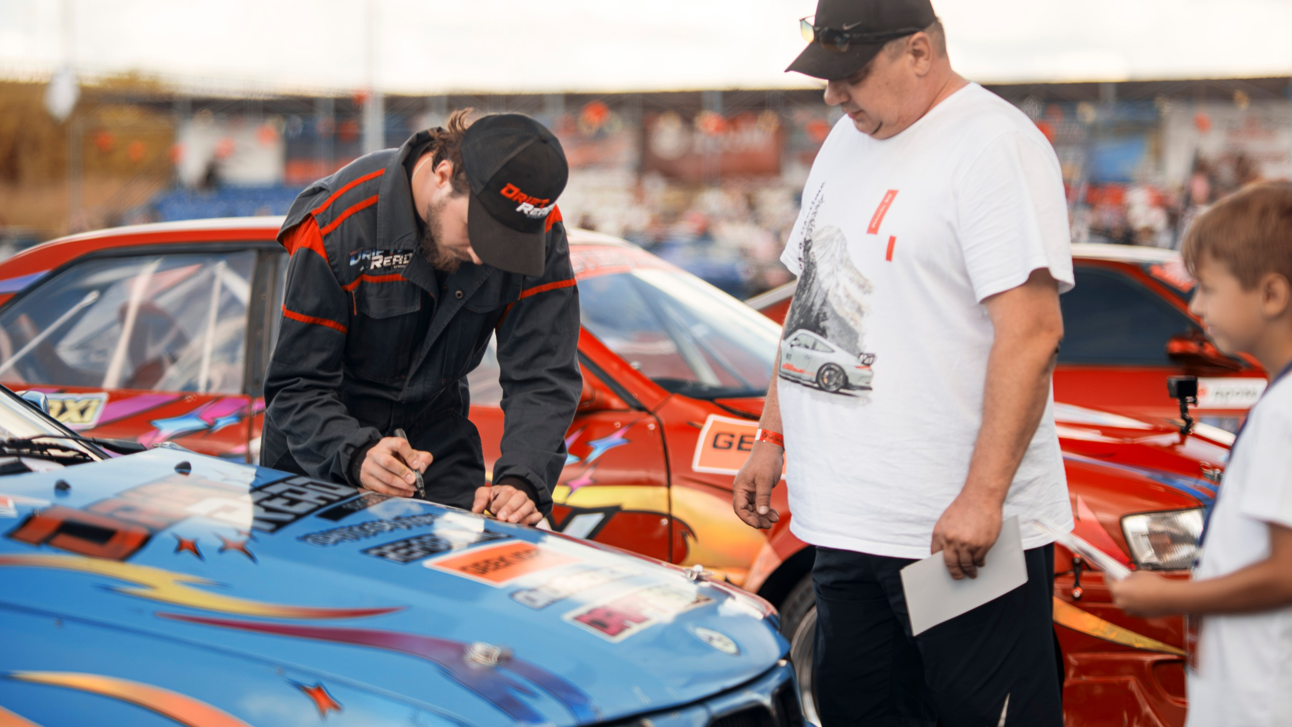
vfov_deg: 13.6
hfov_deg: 23.9
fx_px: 3051
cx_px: 646
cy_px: 332
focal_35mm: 89
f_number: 1.8
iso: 250
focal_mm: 85
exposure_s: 1/160
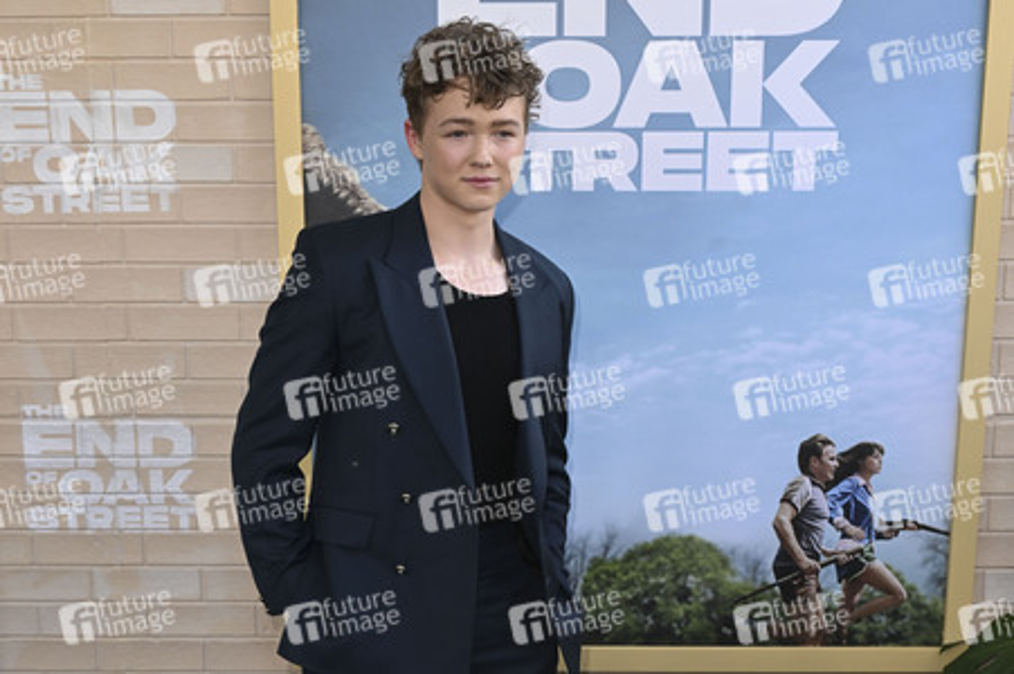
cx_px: 507
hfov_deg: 47.4
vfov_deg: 32.6
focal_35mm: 41
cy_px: 337
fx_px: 1154
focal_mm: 41
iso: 640
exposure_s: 1/250
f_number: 6.3
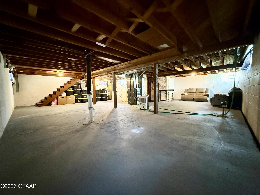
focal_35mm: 14
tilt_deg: -4.0
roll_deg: +0.3
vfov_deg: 85.7
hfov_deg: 102.1
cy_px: 98
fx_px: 105
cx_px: 130
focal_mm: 2.22
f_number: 2.2
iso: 1250
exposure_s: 1/40
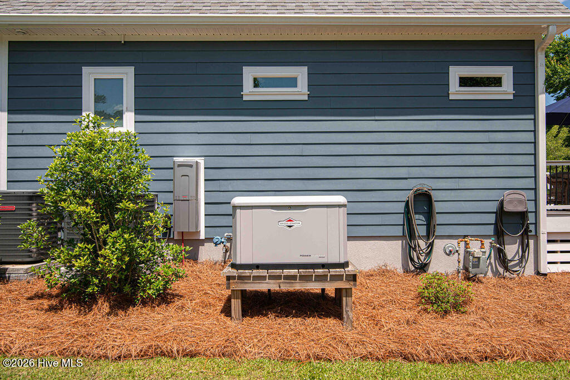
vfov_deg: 48.1
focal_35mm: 27
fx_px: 426
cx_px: 293
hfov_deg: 67.5
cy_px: 194
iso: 320
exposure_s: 1/640
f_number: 8
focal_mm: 26
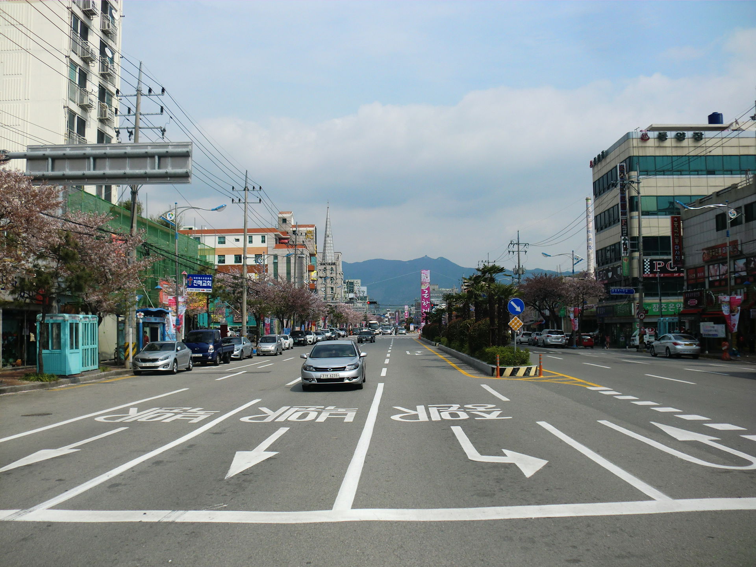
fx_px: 764
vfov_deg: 40.7
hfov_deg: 52.6
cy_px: 284
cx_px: 378
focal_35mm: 35
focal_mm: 6.3
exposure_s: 1/250
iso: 64
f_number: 7.8
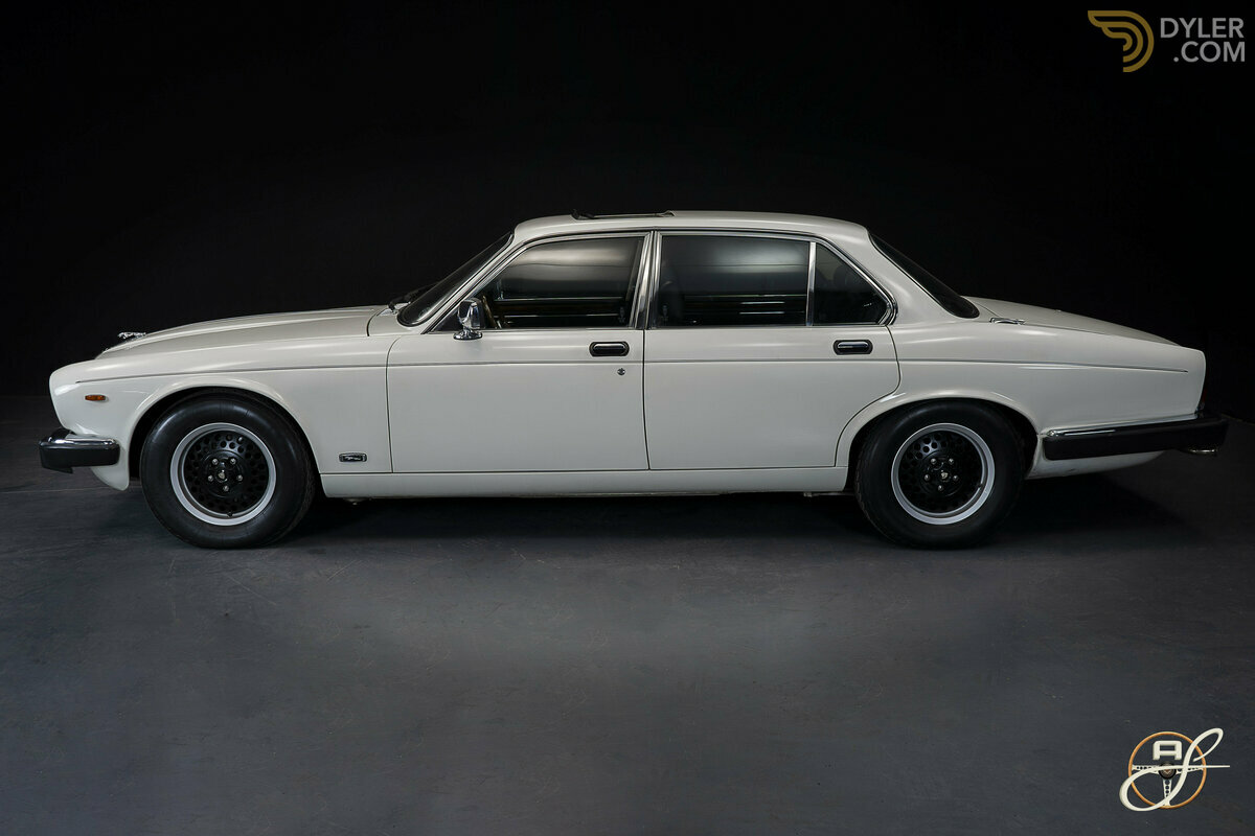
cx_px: 628
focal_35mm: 33
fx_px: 1150
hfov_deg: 57.2
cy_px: 418
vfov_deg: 40.0
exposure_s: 1/8
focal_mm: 33
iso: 250
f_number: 7.1
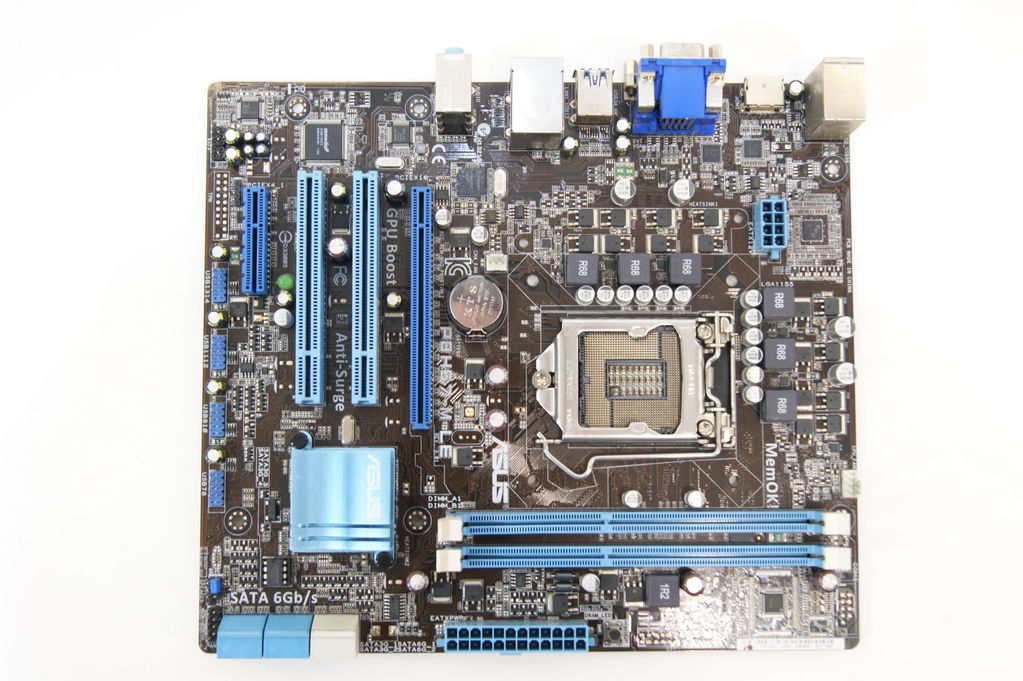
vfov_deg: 29.8
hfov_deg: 43.6
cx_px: 512
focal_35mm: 45
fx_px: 1278
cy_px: 340
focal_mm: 30
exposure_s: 1/30
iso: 400
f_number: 7.1
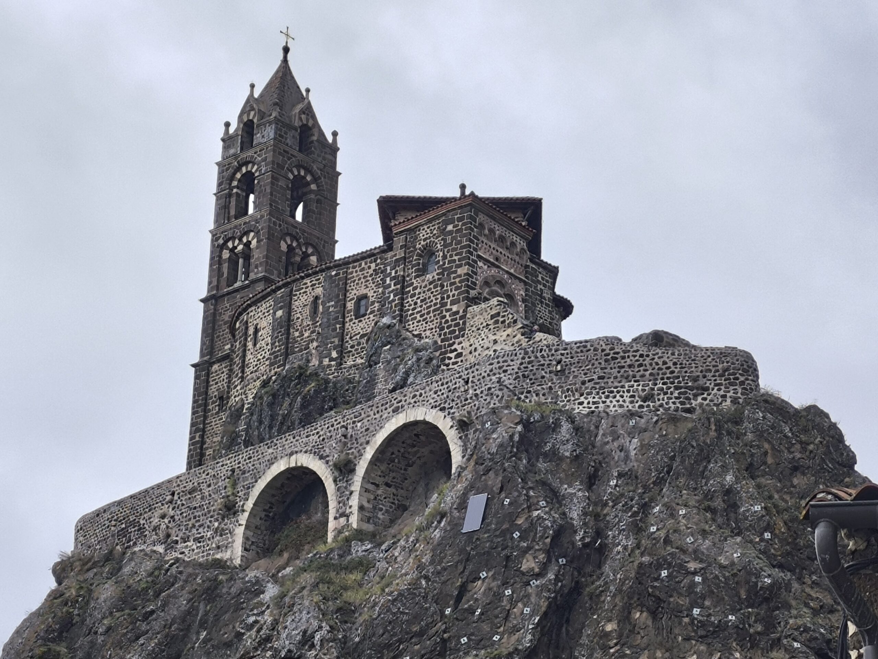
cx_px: 439
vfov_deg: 12.0
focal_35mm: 123
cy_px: 330
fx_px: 3120
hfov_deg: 16.0
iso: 50
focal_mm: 6.14
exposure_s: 1/268
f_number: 1.65
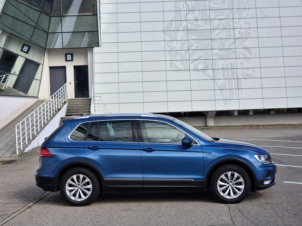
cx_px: 151
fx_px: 602
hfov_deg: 28.2
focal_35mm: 69
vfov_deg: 21.3
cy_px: 113
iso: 25
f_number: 2.4
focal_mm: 7
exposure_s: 1/904
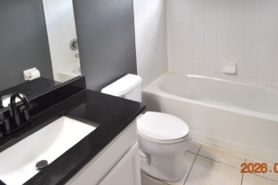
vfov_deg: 48.4
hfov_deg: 71.2
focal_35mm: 25
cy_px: 37
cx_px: 156
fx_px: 193
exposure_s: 1/125
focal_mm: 10
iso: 800
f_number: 3.5
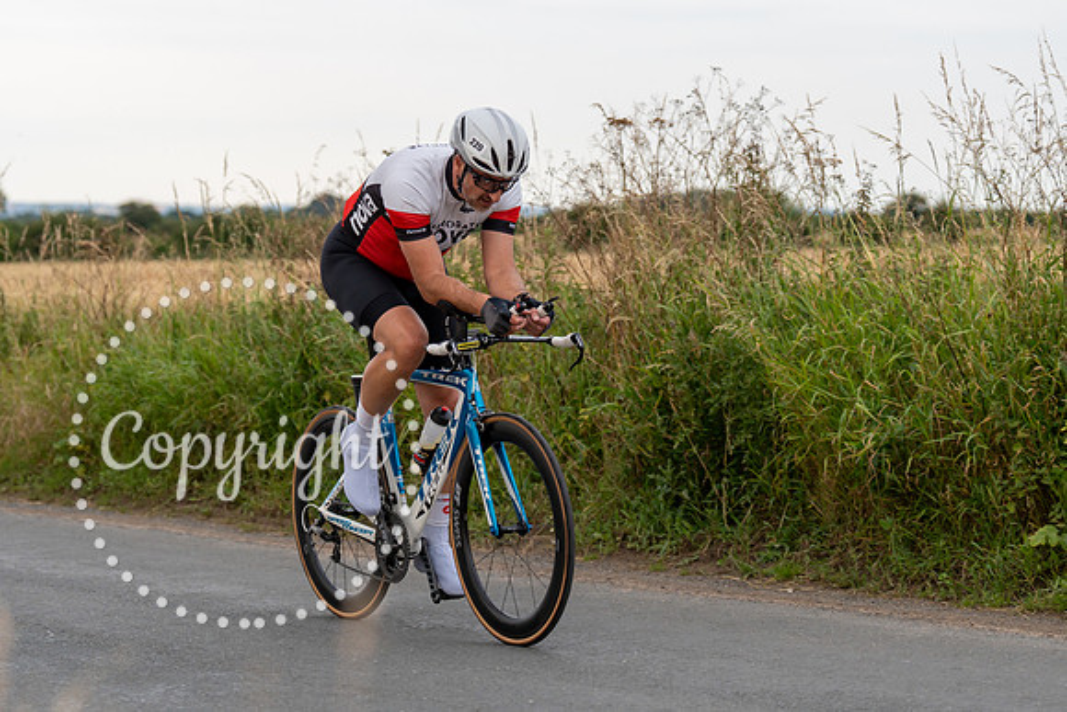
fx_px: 3101
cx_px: 487
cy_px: 323
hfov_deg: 19.5
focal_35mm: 105
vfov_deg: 13.1
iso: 320
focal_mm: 79
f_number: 3.2
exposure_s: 1/1000
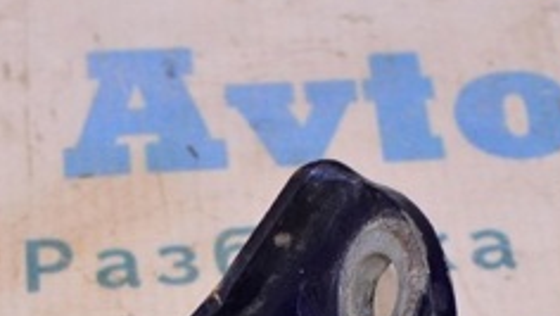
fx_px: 2844
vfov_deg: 6.3
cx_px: 173
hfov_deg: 11.2
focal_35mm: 191
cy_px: 472
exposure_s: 1/160
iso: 1600
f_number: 8
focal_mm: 45
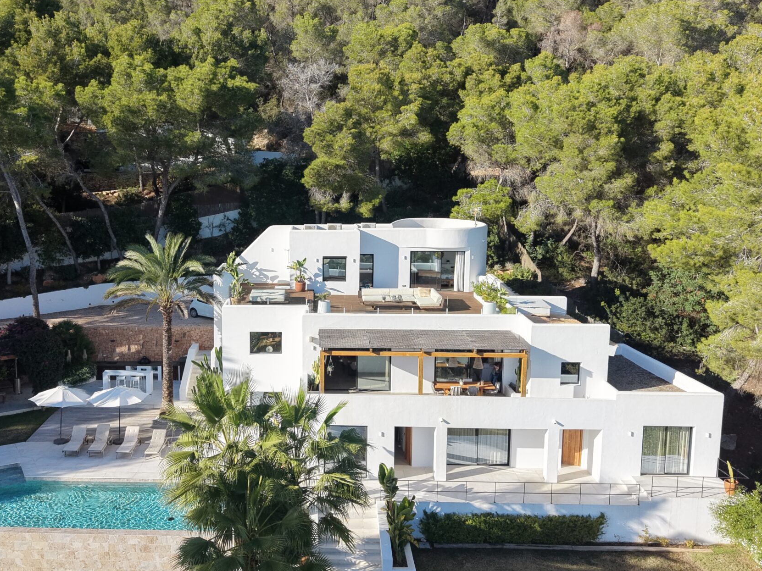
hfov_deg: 49.6
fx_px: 814
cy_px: 266
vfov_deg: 38.6
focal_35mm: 37
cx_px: 285
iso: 400
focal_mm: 8.67
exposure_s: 1/5000
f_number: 1.8
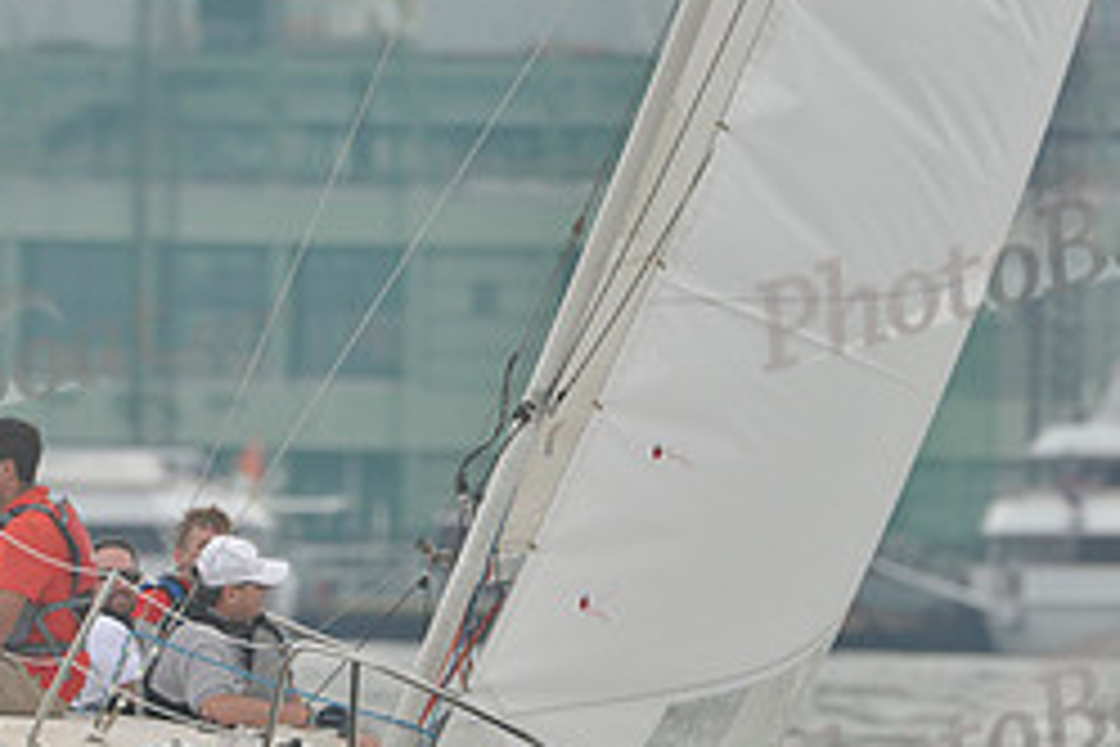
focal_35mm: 933
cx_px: 526
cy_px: 551
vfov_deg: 1.5
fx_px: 29024
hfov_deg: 2.2
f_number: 7.1
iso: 400
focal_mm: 400
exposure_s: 1/1000
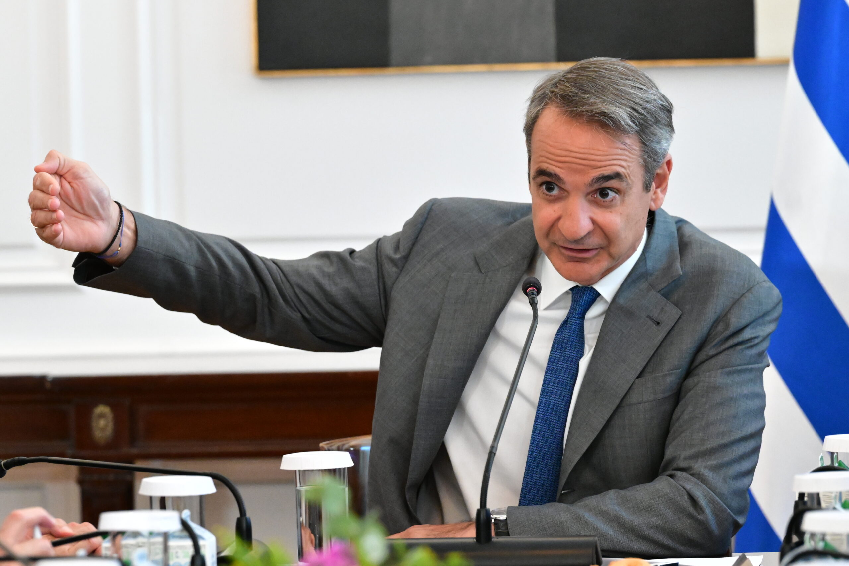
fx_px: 7075
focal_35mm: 300
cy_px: 283
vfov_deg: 4.6
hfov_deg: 6.9
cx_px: 424
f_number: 5
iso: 8000
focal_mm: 200
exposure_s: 1/500
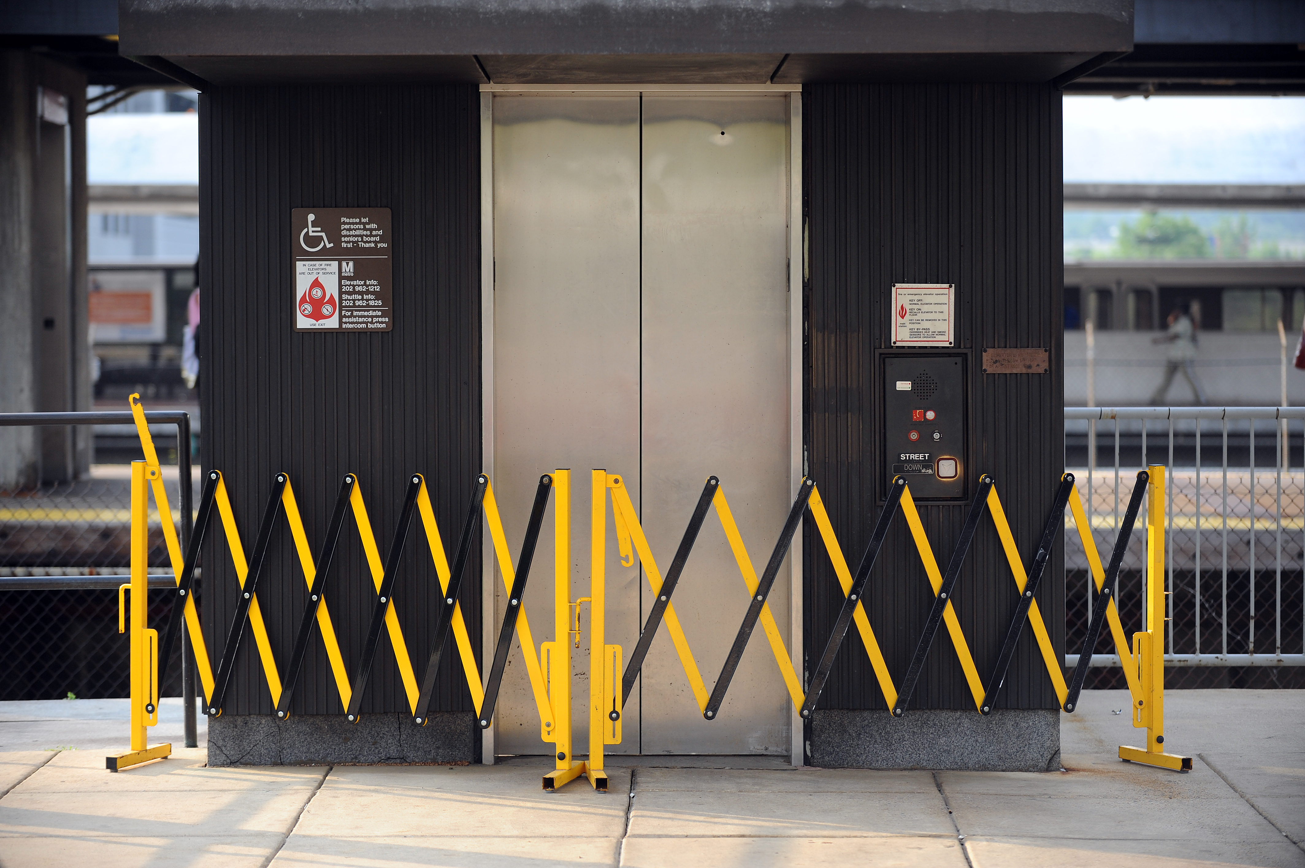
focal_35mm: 105
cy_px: 434
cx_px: 652
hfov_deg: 19.5
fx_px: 3804
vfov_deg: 13.0
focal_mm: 105
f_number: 2.8
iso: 320
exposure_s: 1/1000
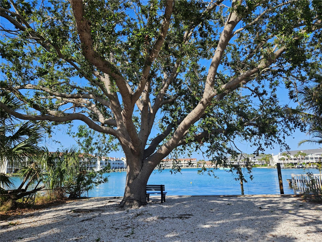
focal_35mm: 23
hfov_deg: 73.9
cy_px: 121
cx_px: 161
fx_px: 214
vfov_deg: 58.9
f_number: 1.8
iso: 25
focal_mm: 5.4
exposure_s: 1/1093
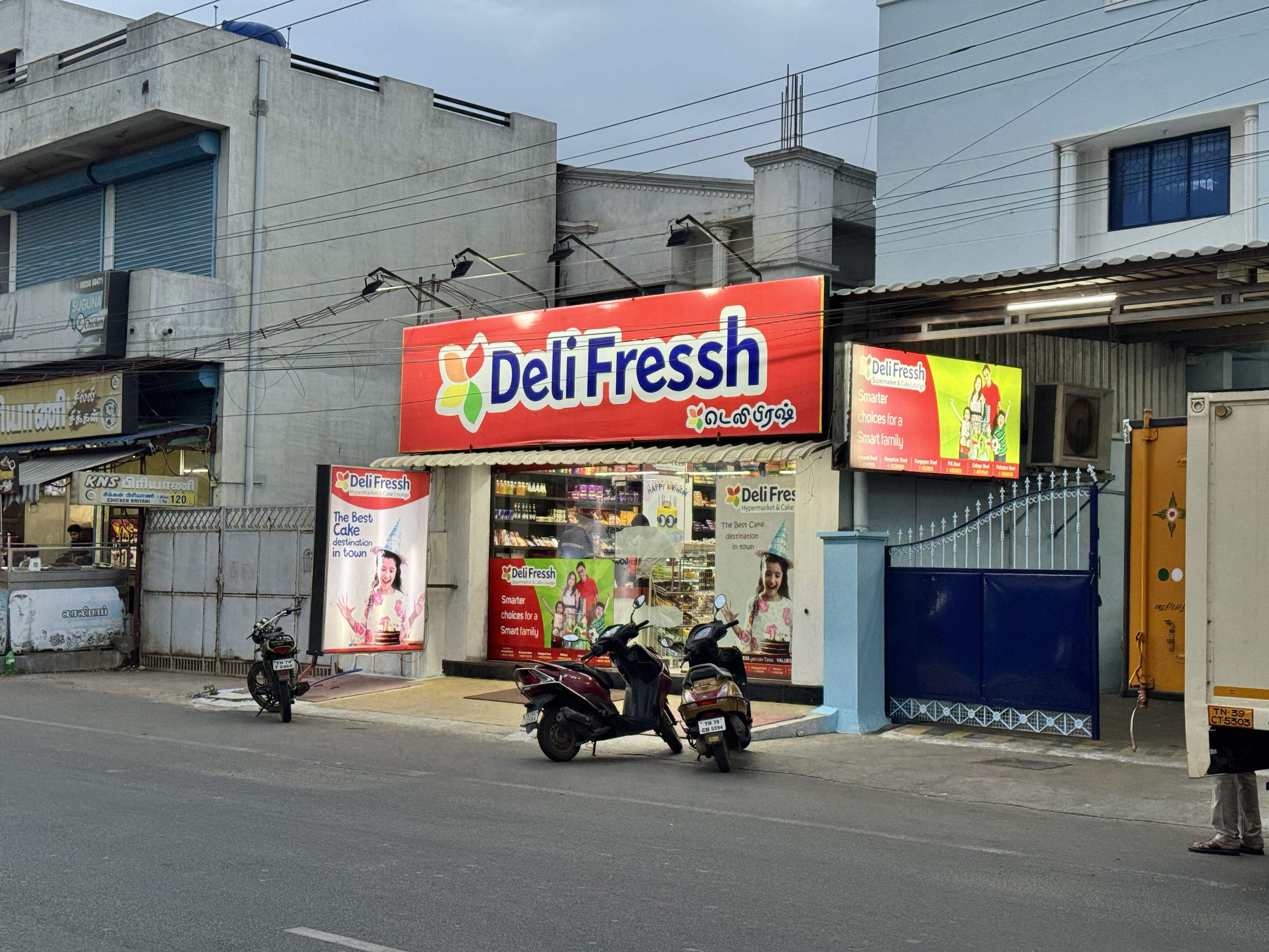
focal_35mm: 48
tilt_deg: +2.8
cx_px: 634
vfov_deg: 30.3
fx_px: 1760
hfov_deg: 39.7
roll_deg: -0.4
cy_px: 476
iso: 200
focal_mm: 6.76
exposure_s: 1/100
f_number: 1.78
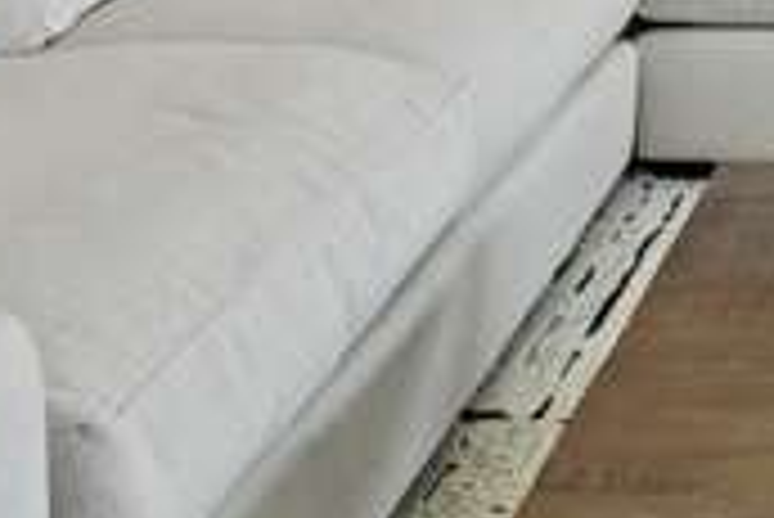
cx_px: 1017
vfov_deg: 16.3
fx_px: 1442
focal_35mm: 67
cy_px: -477
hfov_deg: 25.6
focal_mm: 10
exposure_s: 1/15
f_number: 7.1
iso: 400
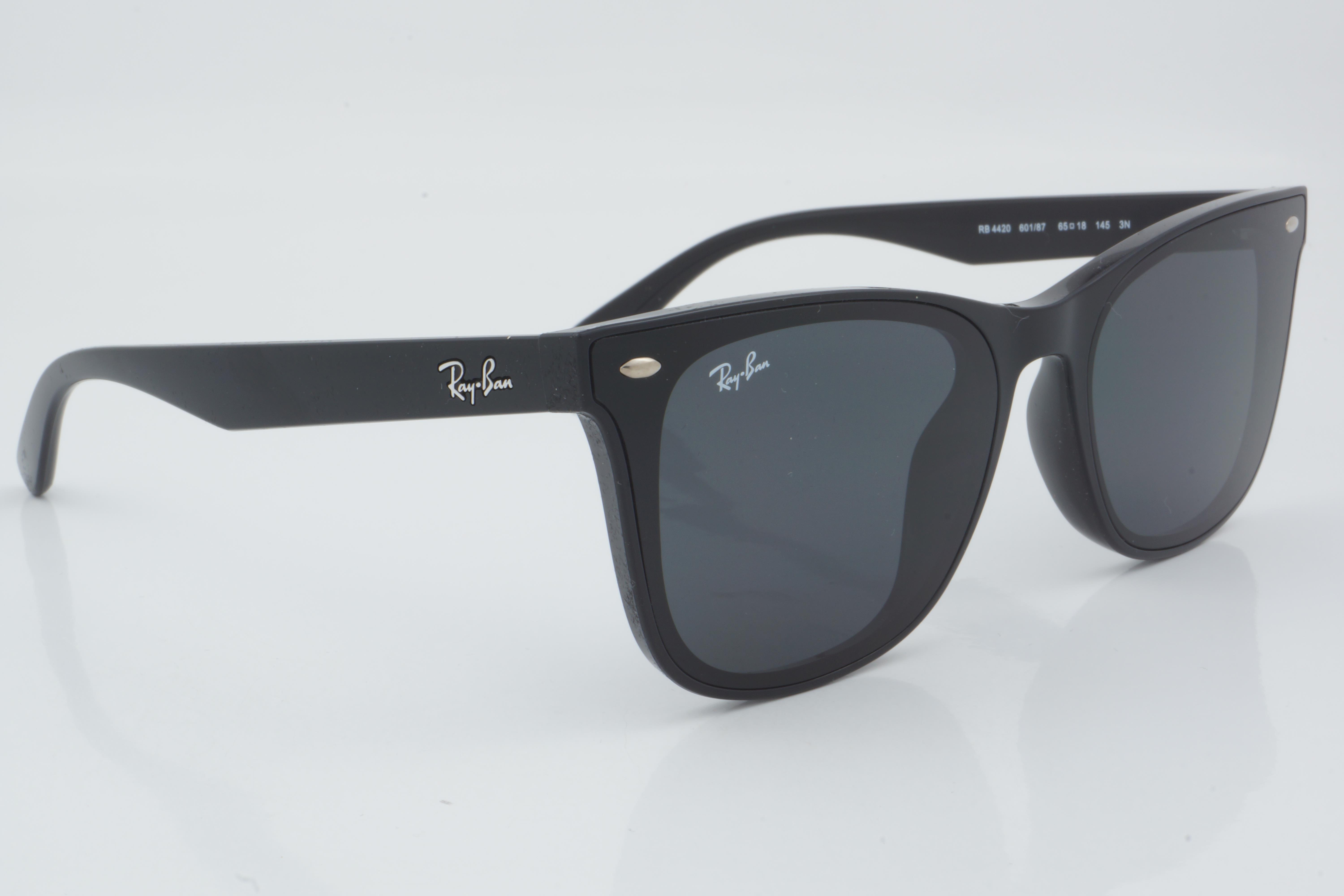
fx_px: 2800
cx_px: 672
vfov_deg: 18.2
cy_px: 448
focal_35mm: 75
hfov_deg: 27.0
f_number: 32
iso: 100
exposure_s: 1/3
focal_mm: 50
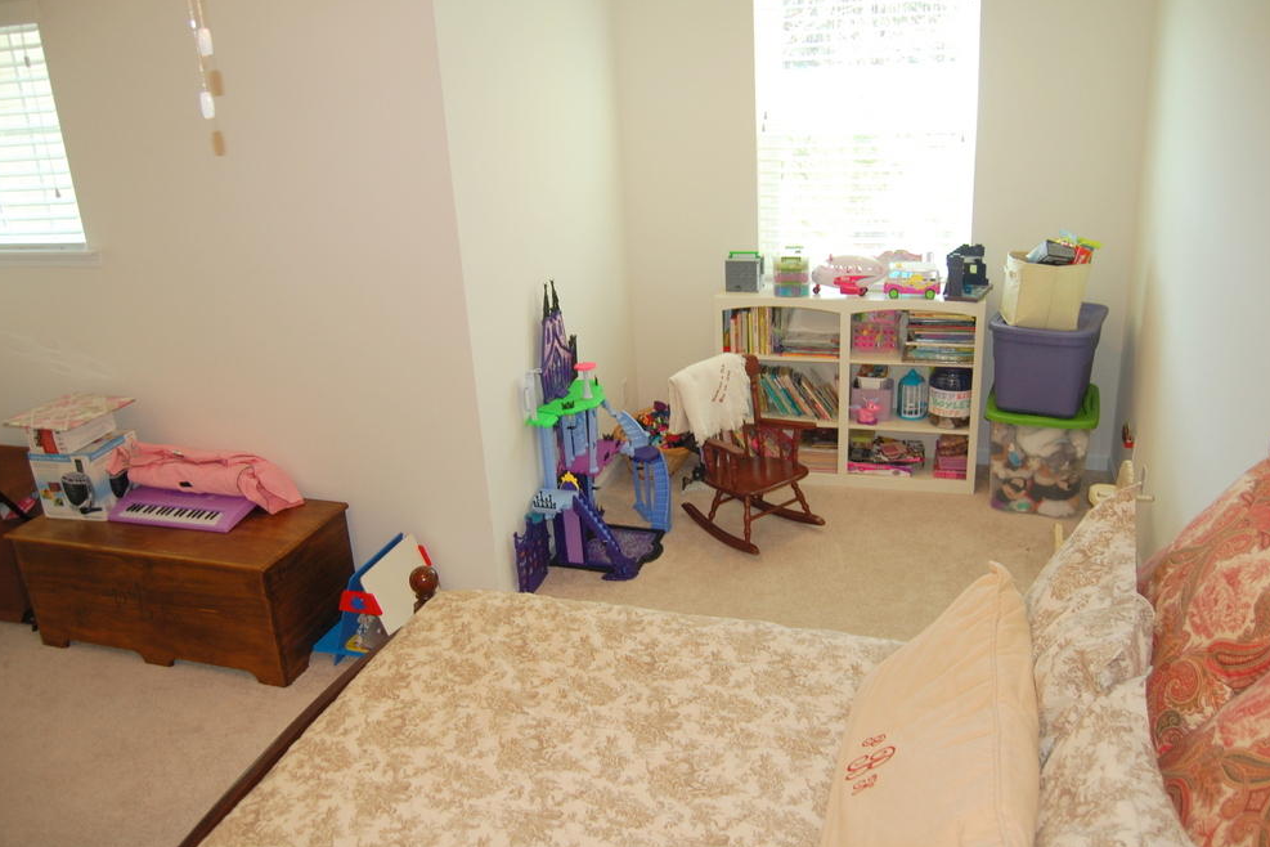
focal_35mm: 28
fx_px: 988
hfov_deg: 65.5
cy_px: 414
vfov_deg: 46.4
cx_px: 627
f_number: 3.5
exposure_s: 1/60
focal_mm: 18
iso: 400
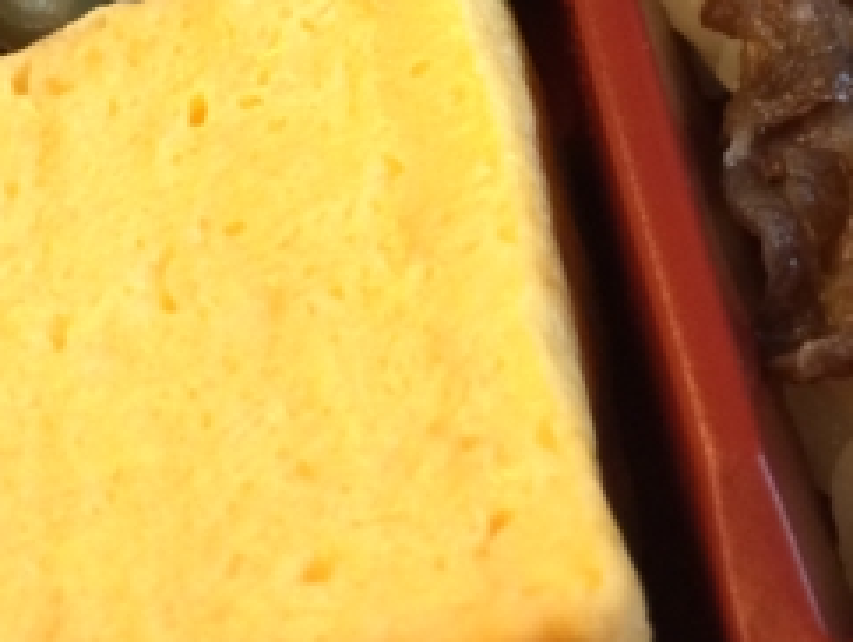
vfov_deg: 14.1
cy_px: -300
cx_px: 1258
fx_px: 2442
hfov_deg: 17.8
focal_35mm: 99
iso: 250
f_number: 2.2
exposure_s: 1/30
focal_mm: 4.12
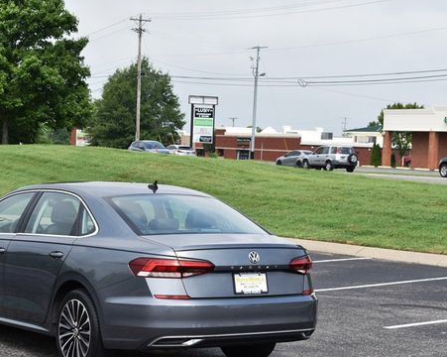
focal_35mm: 84
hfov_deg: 22.7
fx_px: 1110
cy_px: 203
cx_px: 160
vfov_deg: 18.2
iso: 125
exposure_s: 1/250
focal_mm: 42
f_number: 8
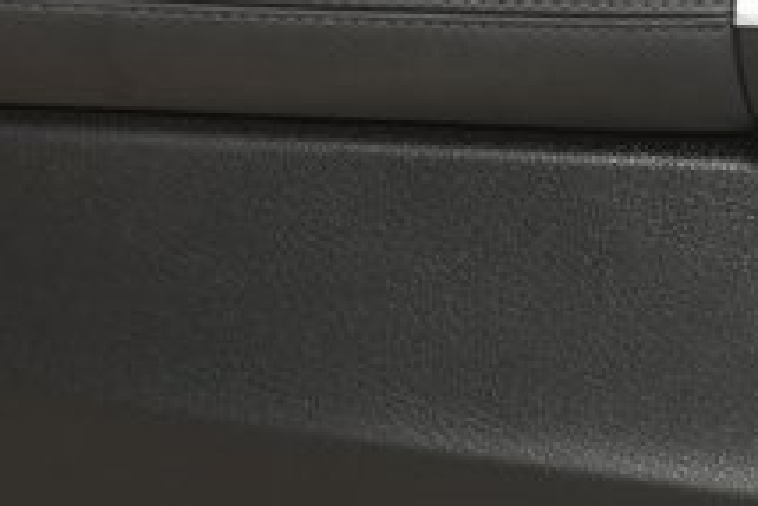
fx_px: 3329
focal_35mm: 158
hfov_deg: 12.5
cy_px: -65
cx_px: 1009
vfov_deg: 8.6
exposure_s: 1/160
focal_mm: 33
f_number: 8
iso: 1000
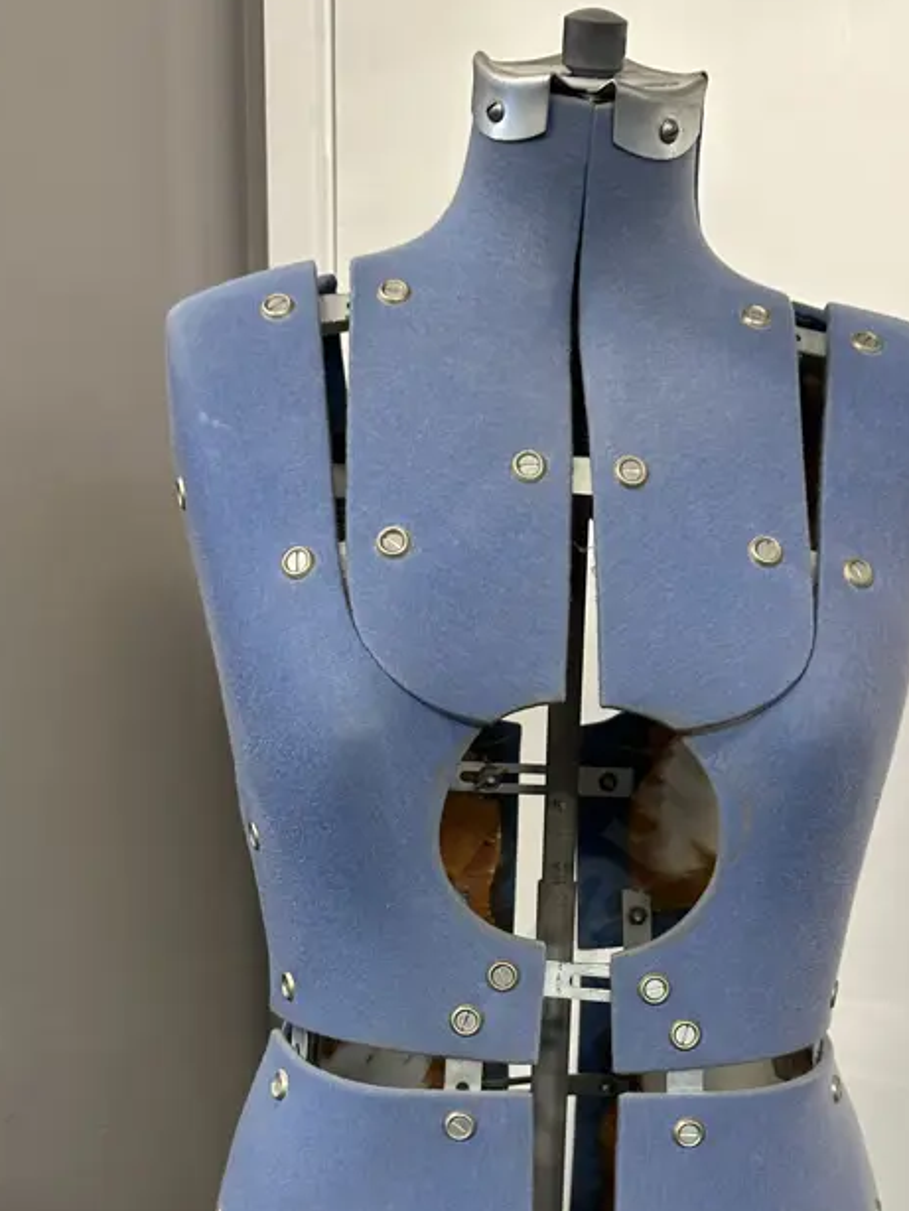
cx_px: 542
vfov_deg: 44.5
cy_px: 972
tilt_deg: -14.7
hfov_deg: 35.9
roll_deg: -1.4
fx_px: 1400
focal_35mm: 40
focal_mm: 6.86
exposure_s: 1/50
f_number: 1.78
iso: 160
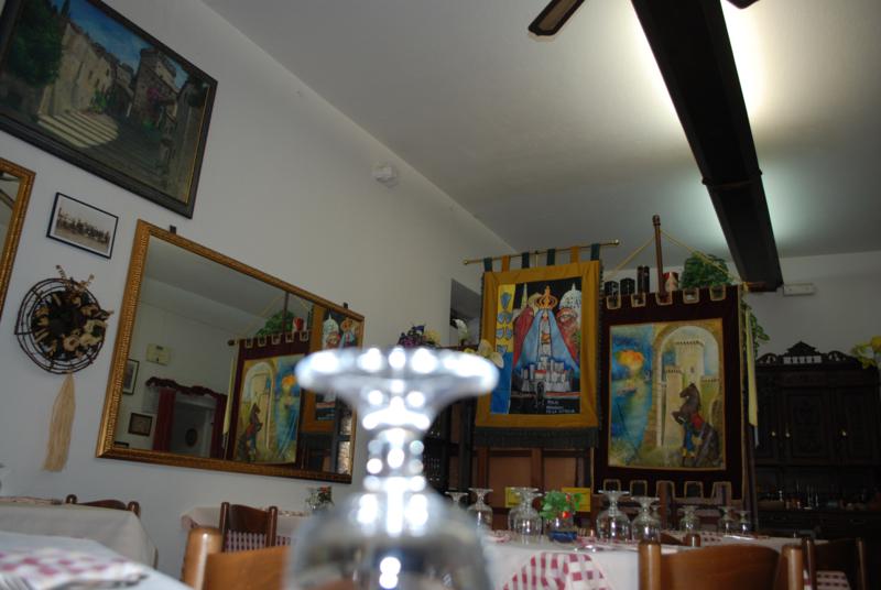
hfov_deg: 67.3
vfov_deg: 48.1
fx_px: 662
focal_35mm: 27
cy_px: 295
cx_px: 440
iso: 200
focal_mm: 18
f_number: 3.5
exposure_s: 1/60
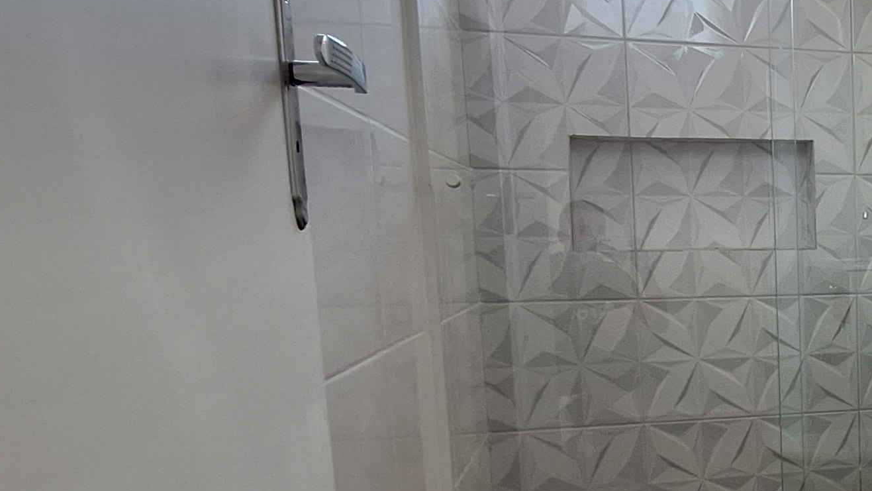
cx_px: 1000
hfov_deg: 37.8
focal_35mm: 43
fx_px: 994
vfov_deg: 27.2
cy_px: 391
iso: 64
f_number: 2.2
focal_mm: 1.74
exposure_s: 1/40
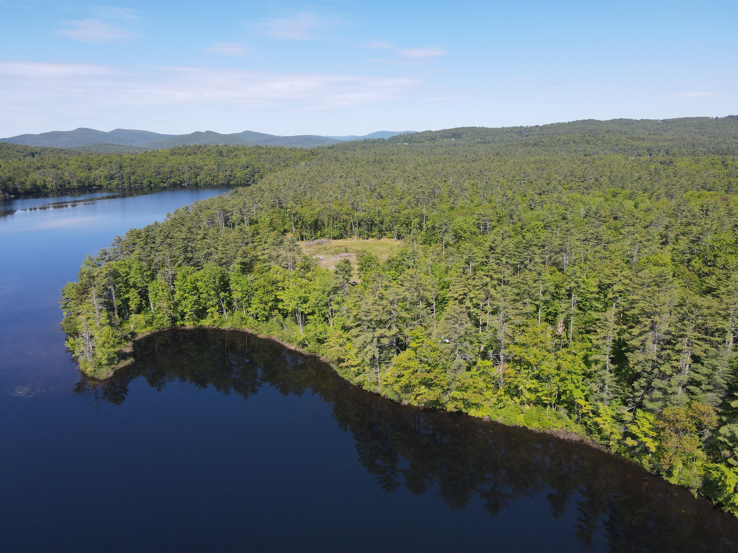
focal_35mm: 24
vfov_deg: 56.8
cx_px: 369
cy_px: 276
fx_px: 512
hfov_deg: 71.6
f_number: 2.8
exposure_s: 1/640
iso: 100
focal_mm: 4.5
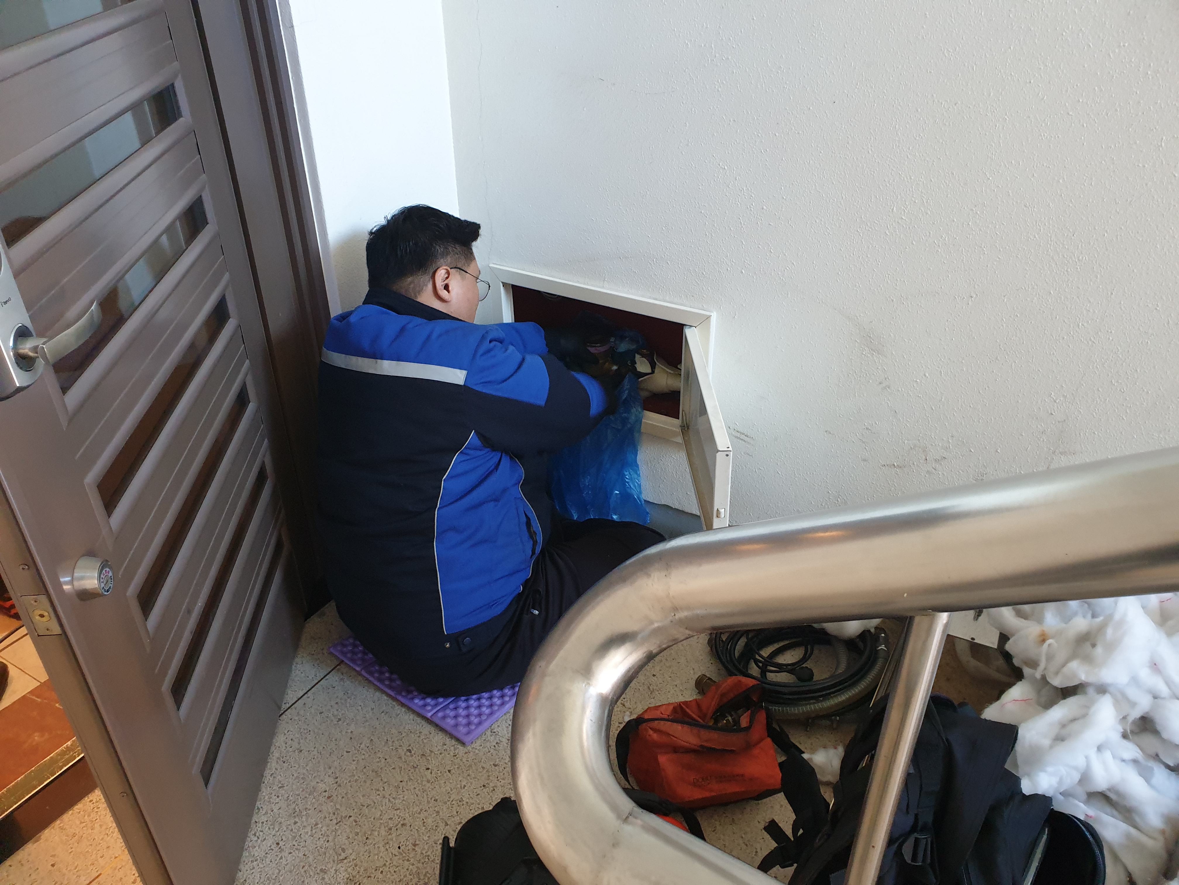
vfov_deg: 53.1
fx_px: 886
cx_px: 590
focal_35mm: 26
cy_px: 442
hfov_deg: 67.3
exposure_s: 1/15
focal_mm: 4.3
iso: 320
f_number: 2.4
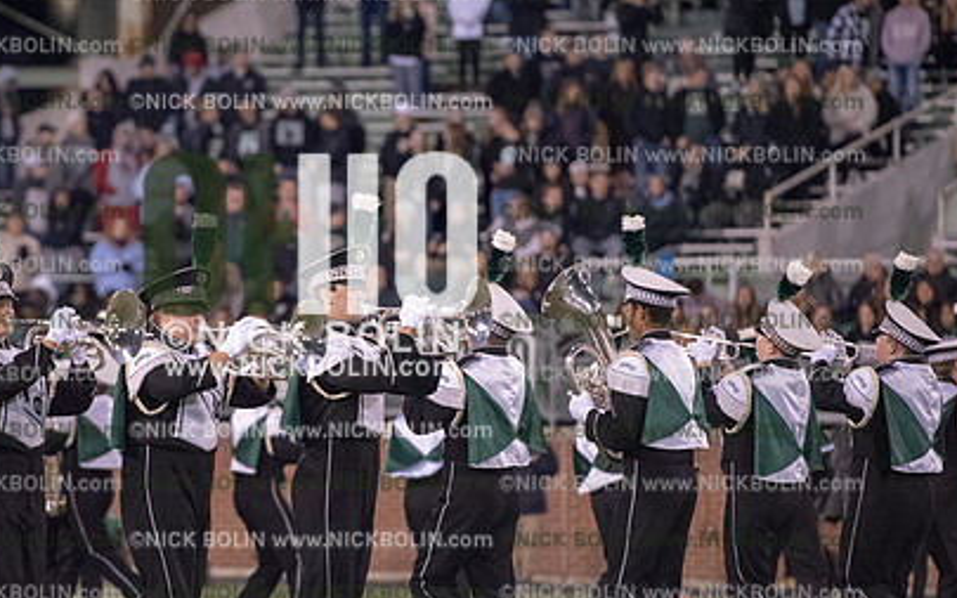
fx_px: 7615
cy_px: 266
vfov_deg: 4.5
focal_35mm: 292
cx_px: 310
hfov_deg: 7.2
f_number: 3.2
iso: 5000
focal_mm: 200
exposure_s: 1/1250
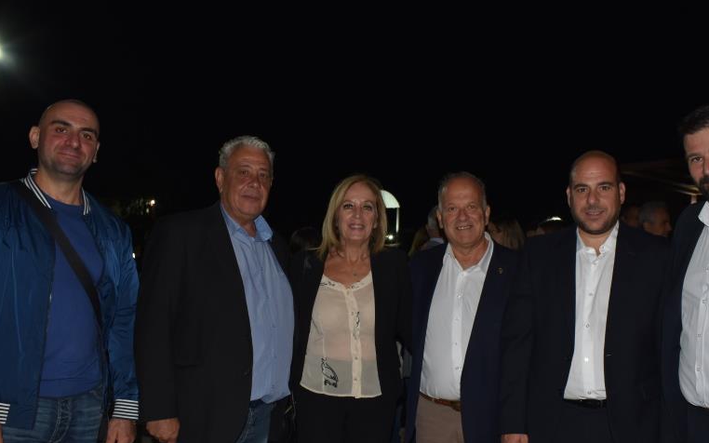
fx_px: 715
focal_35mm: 37
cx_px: 382
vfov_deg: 34.2
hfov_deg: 52.7
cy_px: 287
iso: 360
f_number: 5.6
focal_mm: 18
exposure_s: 1/30
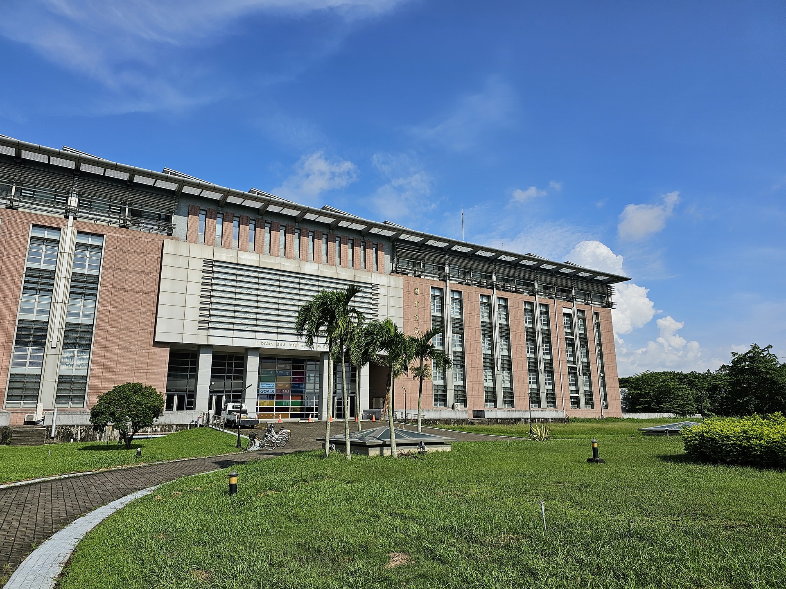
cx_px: 393
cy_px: 294
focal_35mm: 23
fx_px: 522
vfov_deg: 58.9
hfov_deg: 73.9
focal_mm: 6.3
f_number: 1.7
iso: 12
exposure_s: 1/1690
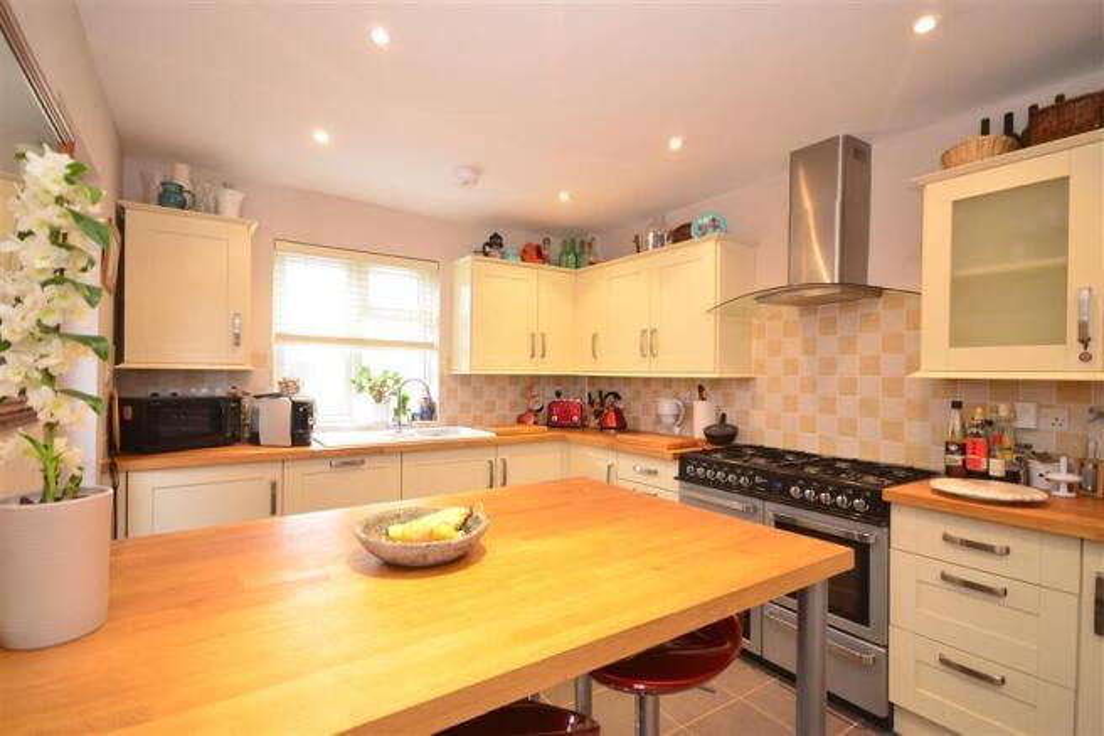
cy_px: 368
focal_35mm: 17
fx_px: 529
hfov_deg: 92.5
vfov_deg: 69.6
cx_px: 552
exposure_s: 1/6
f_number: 5
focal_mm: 11.5
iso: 200
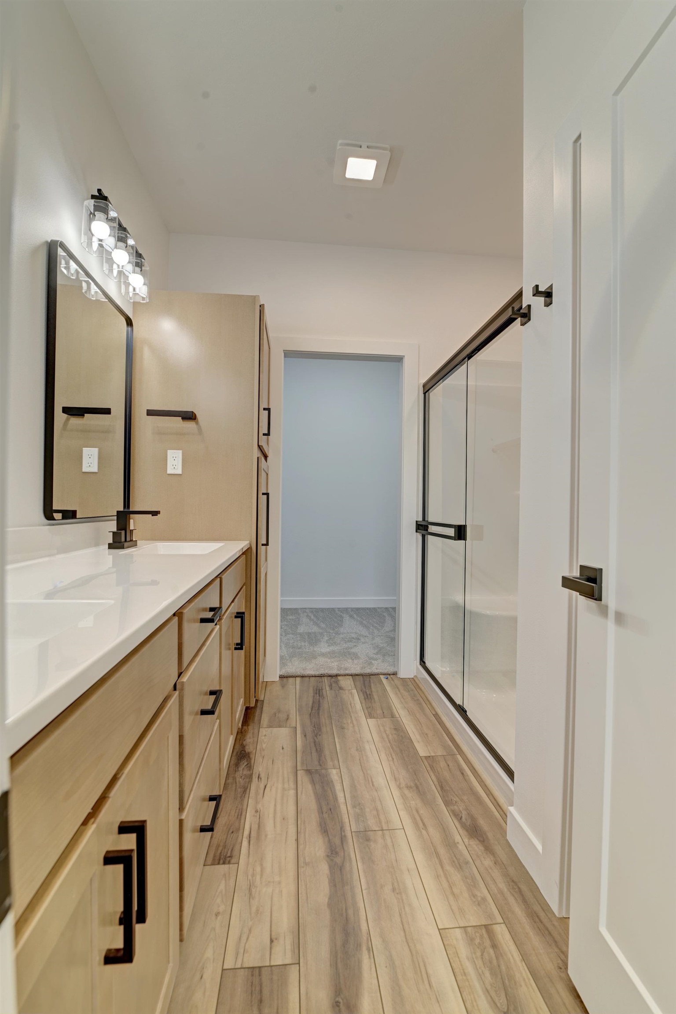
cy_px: 507
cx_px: 338
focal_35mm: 16
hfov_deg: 73.7
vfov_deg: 96.7
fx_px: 451
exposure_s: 1/5
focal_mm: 16
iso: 100
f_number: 8
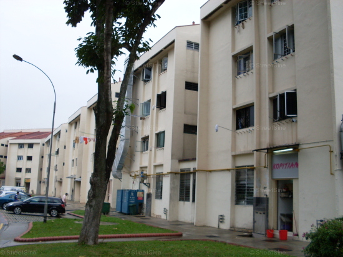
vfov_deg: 37.7
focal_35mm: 38
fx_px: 376
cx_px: 172
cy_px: 128
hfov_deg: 49.0
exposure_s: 1/125
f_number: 2.8
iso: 80
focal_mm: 6.3
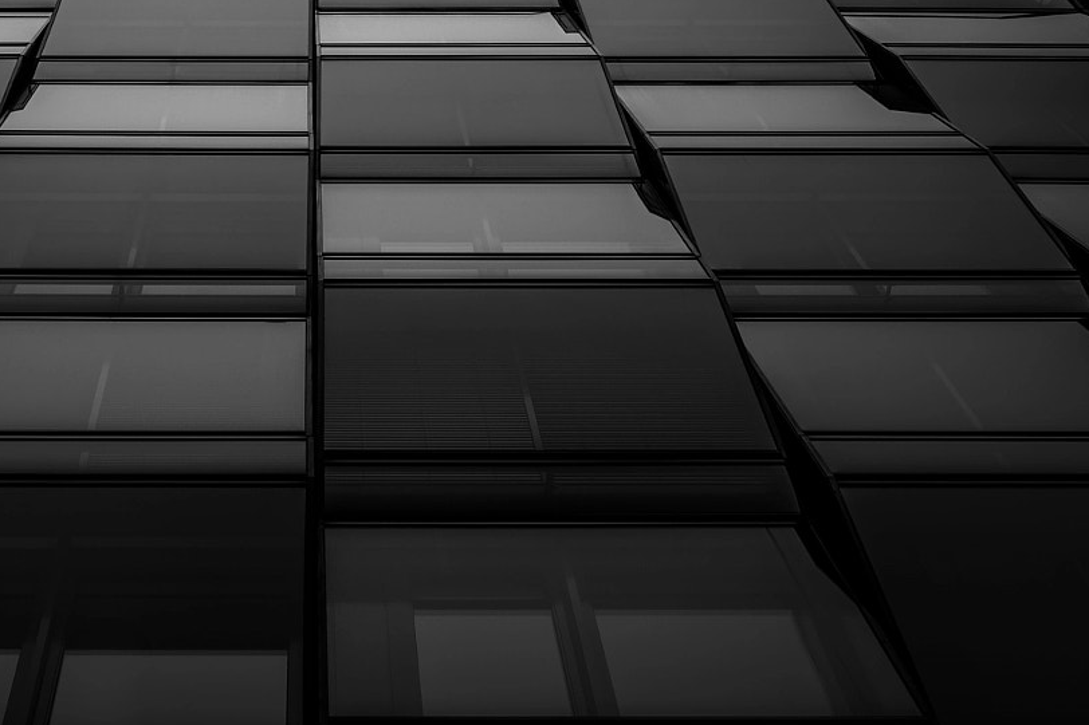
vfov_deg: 19.7
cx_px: 315
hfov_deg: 28.9
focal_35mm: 69
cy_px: 376
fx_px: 2087
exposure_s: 1/250
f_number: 8
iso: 100
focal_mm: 35
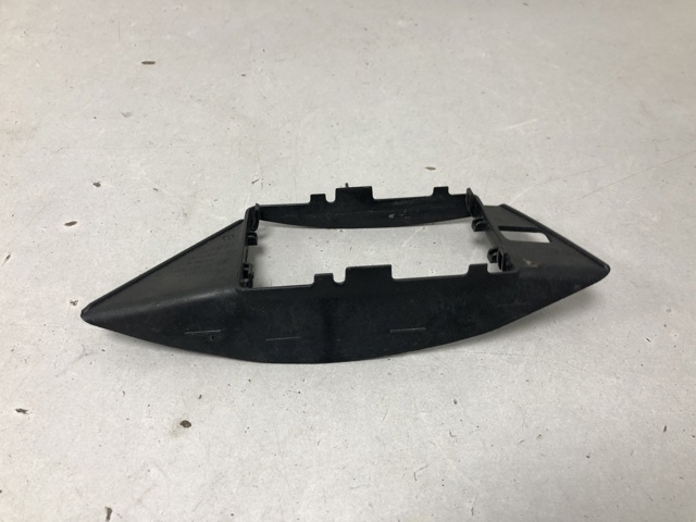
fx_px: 563
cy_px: 261
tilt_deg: -48.6
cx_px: 348
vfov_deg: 49.7
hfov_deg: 63.4
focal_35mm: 28
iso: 40
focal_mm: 4
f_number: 1.8
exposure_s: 1/25
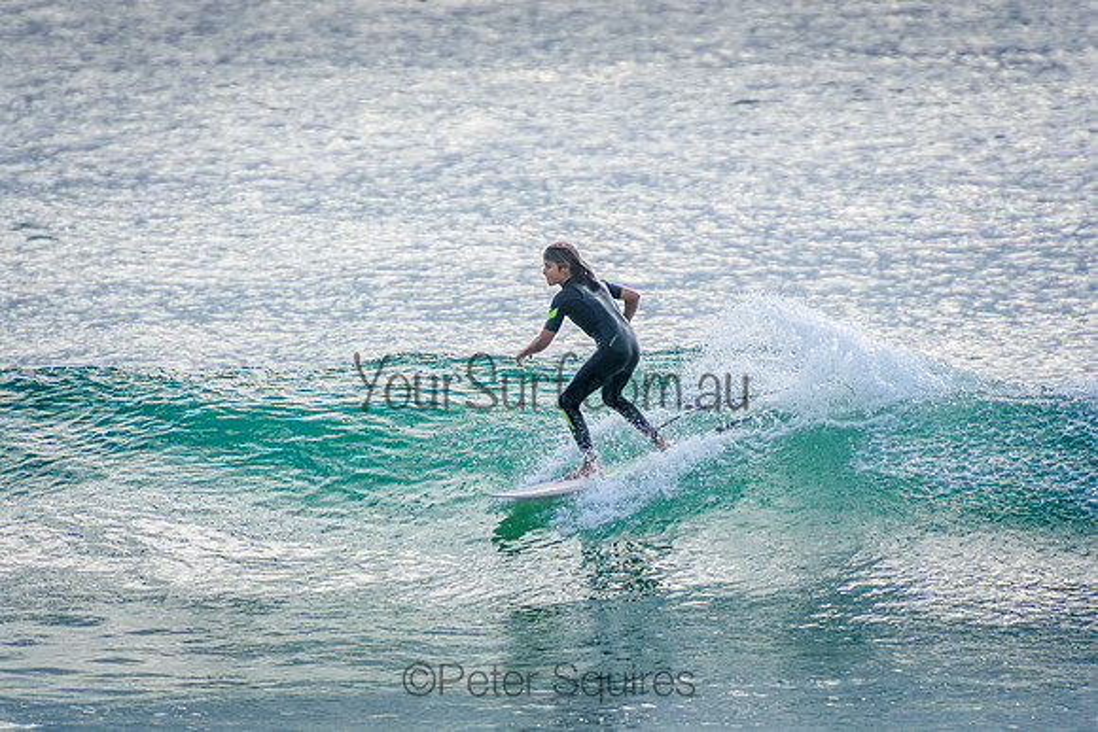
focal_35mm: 600
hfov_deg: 3.4
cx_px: 549
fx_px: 18303
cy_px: 366
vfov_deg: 2.3
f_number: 5.6
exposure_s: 1/2000
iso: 450
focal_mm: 400
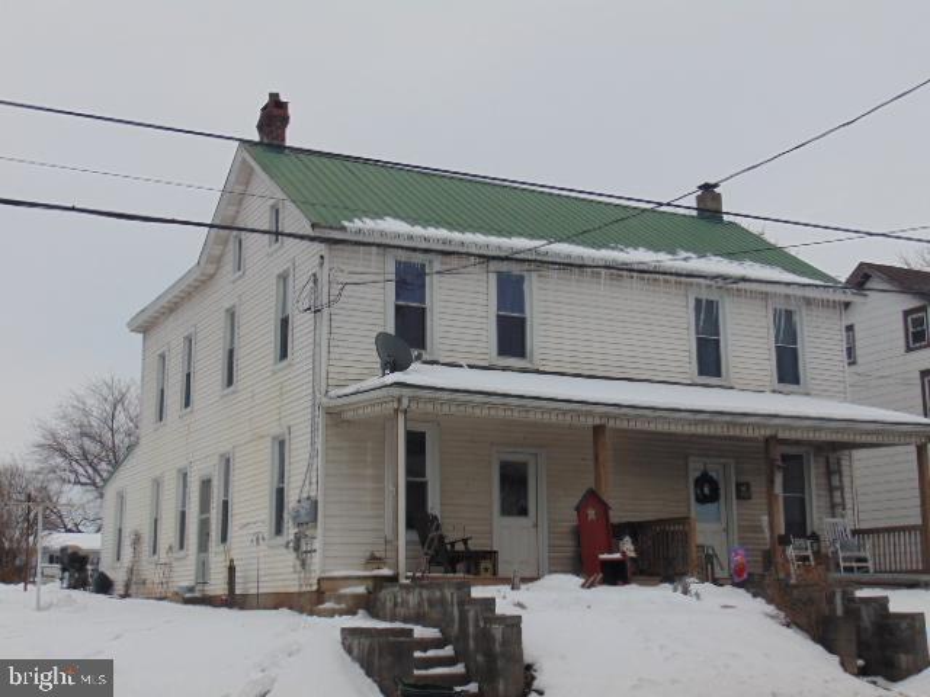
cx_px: 465
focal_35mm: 50
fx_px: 1343
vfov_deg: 29.1
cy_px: 348
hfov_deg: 38.2
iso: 80
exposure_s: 1/500
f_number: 9
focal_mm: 9
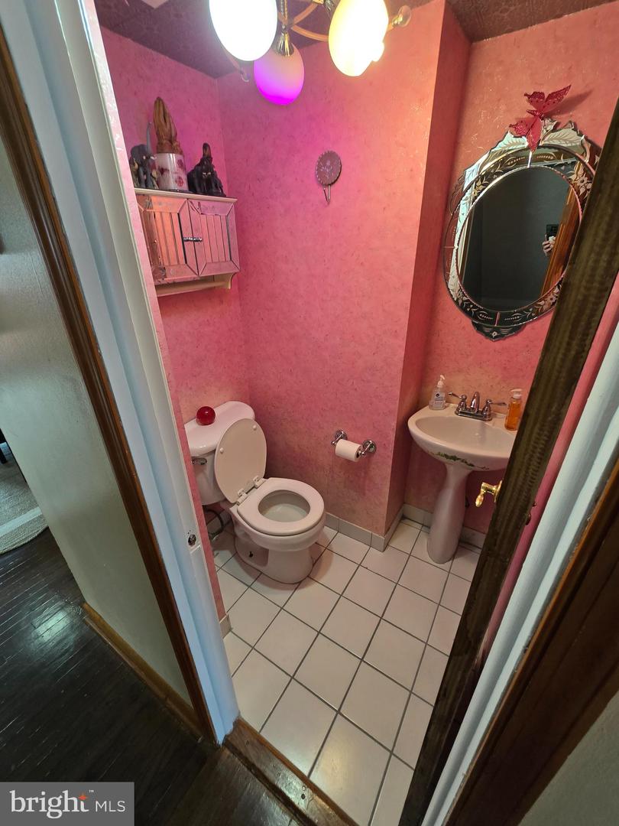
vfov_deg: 106.2
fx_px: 310
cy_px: 413
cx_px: 310
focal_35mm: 13
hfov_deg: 89.9
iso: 125
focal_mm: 2.2
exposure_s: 1/60
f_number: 2.2
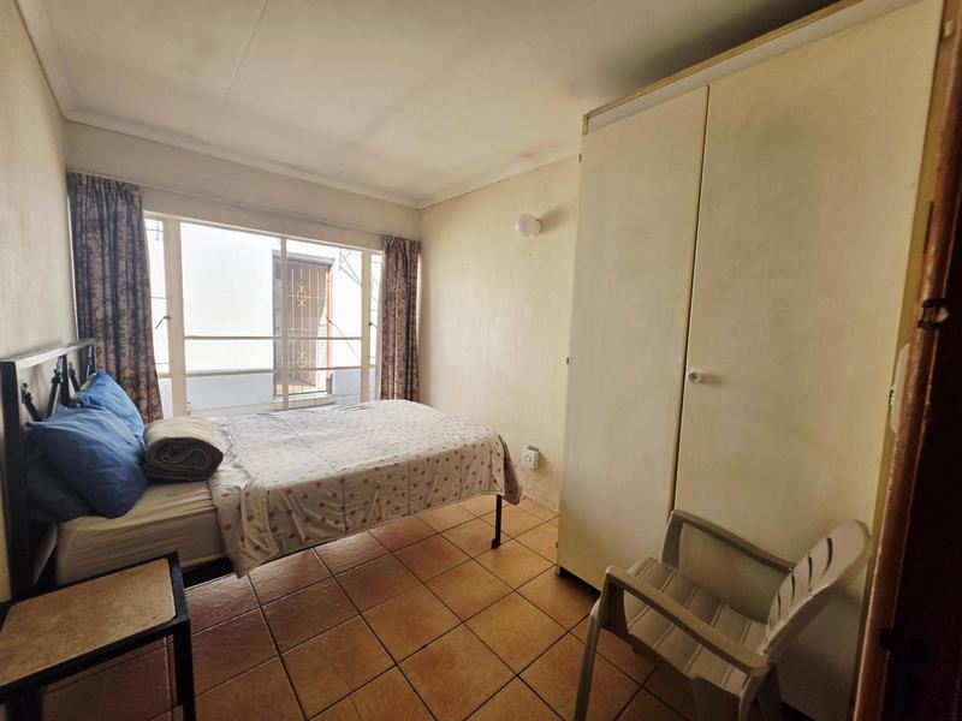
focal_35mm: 13
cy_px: 360
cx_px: 481
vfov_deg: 89.9
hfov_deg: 106.2
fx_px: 361
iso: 40
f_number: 1.9
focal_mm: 2.2
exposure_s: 1/323
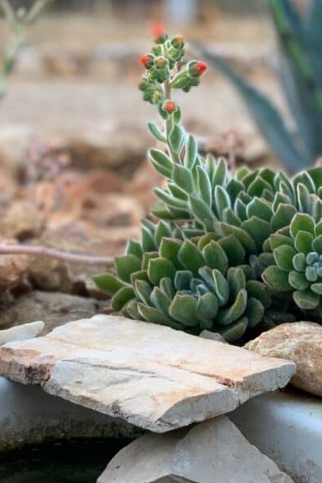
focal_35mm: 93
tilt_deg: -13.4
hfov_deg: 14.7
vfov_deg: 21.9
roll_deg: +0.2
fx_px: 1247
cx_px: 92
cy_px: 300
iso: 50
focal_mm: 6
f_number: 2.4
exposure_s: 1/122
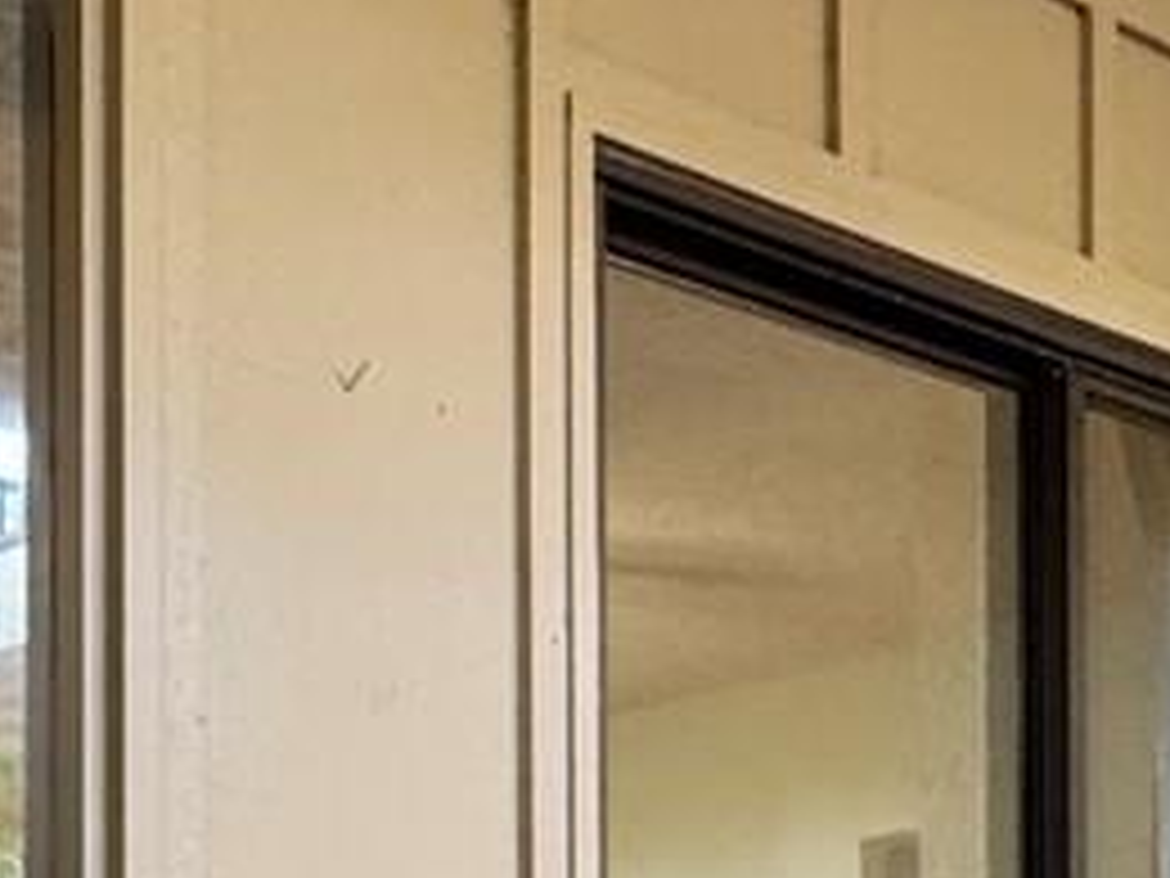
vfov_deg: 15.9
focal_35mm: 86
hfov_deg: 22.8
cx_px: 572
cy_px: 1292
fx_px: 2907
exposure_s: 1/60
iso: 400
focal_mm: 2.22
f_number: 2.2
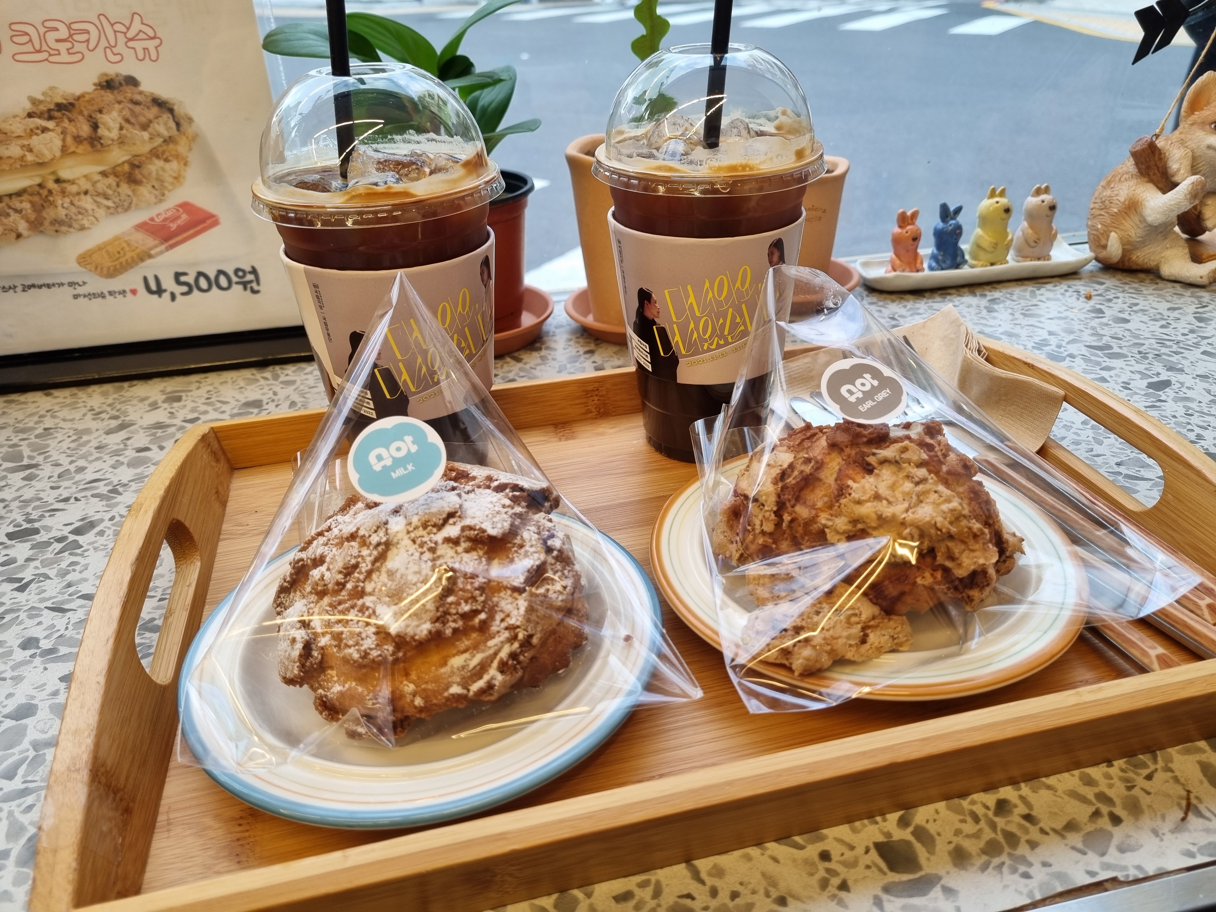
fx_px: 913
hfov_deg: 67.3
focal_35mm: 26
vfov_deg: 53.1
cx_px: 608
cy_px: 456
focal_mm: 5.4
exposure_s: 1/120
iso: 100
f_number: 1.8
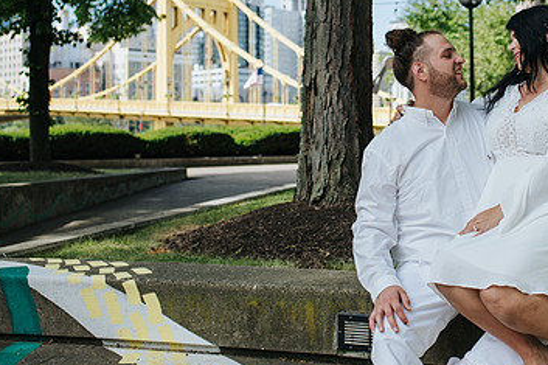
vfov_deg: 22.9
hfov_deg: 33.3
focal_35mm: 59
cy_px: 129
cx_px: 407
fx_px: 898
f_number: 3.2
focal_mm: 35
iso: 100
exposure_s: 1/1000
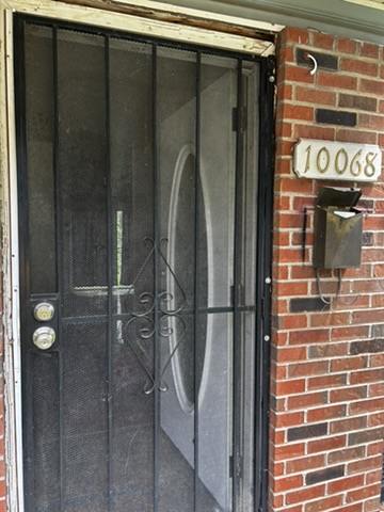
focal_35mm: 26
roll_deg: -1.6
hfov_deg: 53.1
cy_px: 256
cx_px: 192
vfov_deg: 67.3
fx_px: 385
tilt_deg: -2.4
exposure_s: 1/238
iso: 40
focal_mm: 5.7
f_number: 1.5
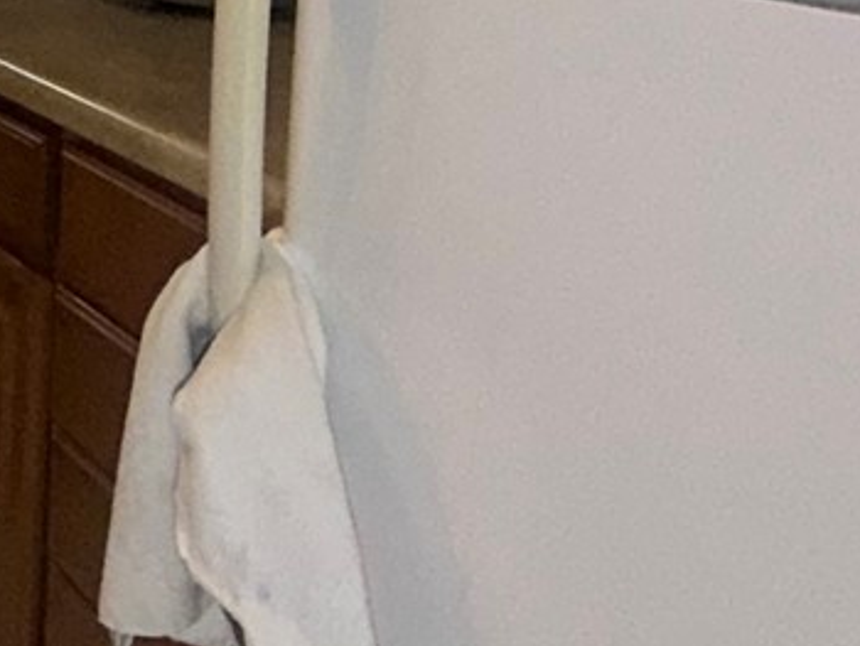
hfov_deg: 20.7
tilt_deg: -6.4
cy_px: -103
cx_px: -703
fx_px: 1591
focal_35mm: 64
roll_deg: +1.5
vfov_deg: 21.5
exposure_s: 1/60
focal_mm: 2.22
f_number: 2.2
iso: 100
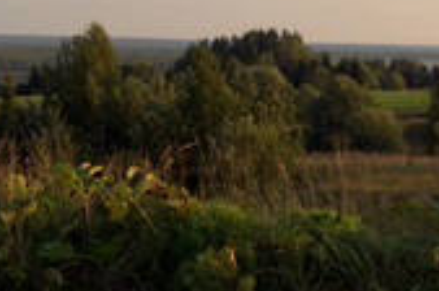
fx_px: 1838
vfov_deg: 9.0
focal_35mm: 151
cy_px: -45
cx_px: 491
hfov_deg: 13.3
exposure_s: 1/125
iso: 200
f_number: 7.1
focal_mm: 34
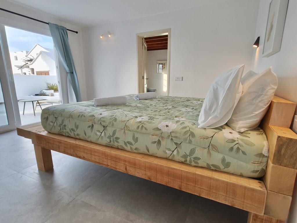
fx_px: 146
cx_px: 148
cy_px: 112
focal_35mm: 17
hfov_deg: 91.0
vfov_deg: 74.7
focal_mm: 1.67
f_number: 2.2
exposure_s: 1/50
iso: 125
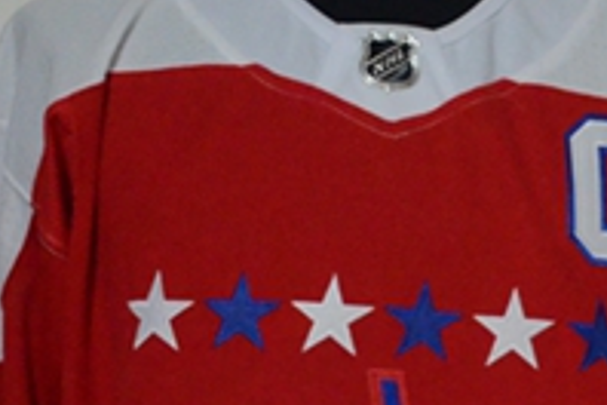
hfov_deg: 8.4
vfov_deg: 5.7
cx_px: 717
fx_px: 4080
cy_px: 485
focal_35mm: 242
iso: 4000
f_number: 4.5
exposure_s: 1/25
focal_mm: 40
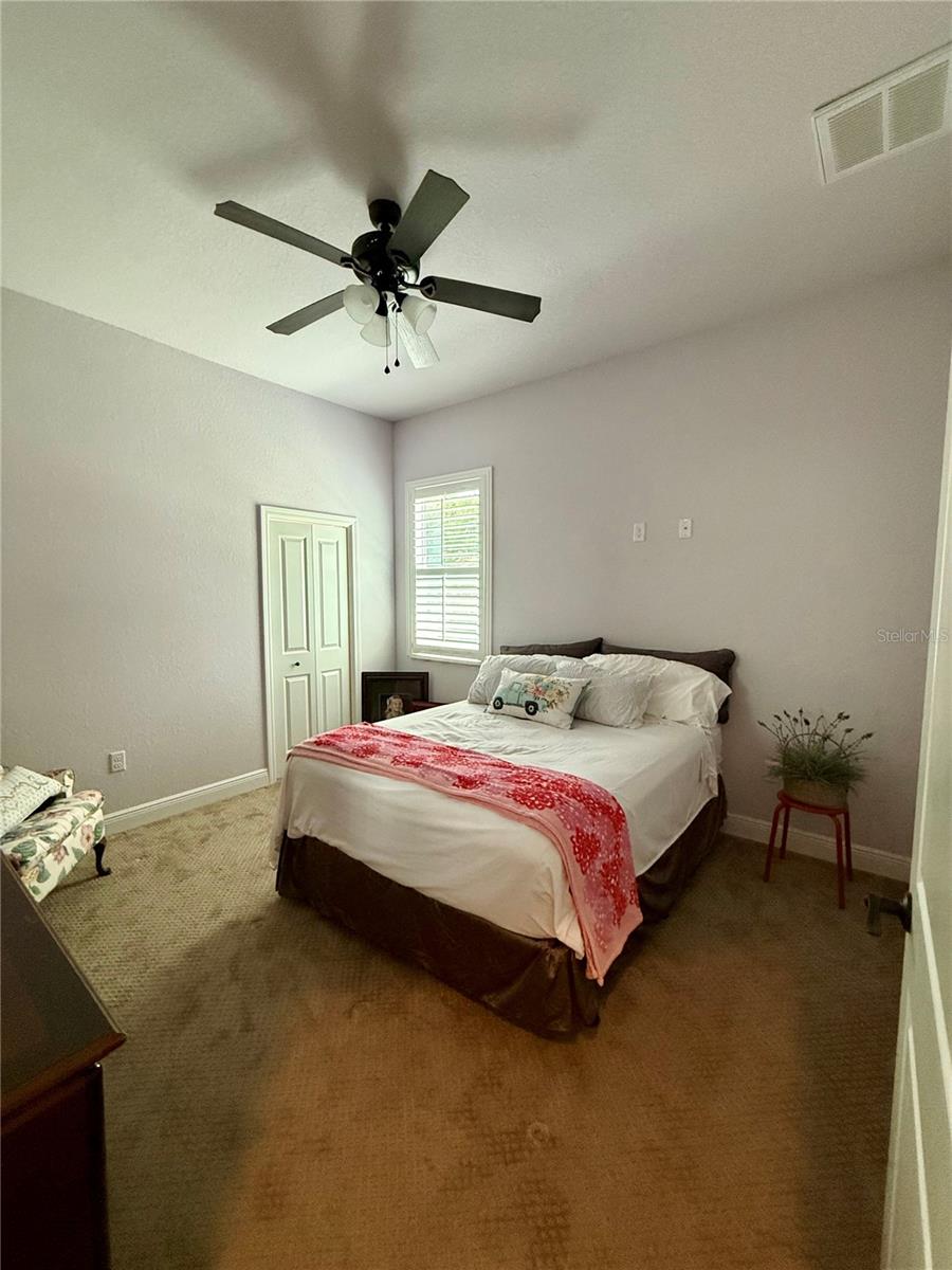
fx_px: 513
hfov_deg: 85.7
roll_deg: -0.3
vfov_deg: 102.1
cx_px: 476
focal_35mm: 14
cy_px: 635
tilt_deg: -3.5
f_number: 2.2
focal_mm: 2.22
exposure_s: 1/120
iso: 500
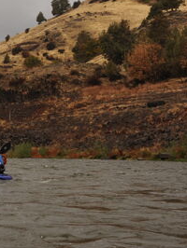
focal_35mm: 101
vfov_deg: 19.1
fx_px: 726
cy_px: 21
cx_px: -123
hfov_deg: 13.5
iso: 500
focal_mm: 35
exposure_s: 1/400
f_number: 6.3
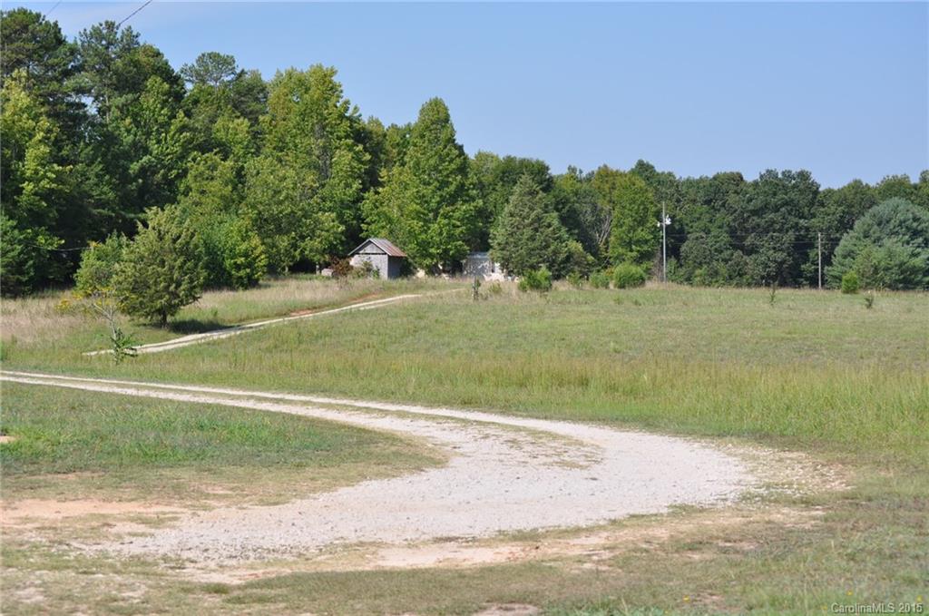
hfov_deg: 24.7
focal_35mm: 82
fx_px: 2125
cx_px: 464
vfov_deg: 16.5
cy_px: 308
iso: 200
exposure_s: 1/400
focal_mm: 55
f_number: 10
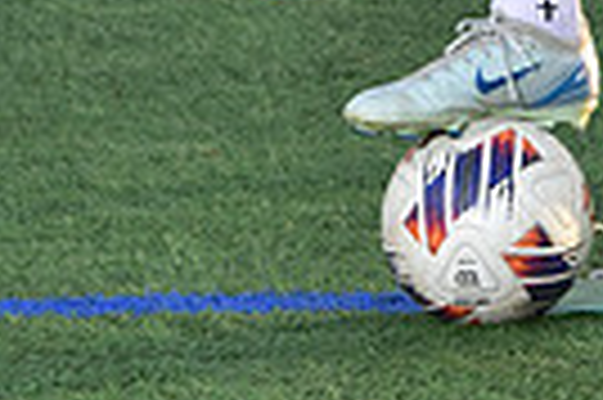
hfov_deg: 4.3
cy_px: -778
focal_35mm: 478
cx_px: 650
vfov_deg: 2.8
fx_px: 7997
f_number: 8
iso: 400
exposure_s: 1/250
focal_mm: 110
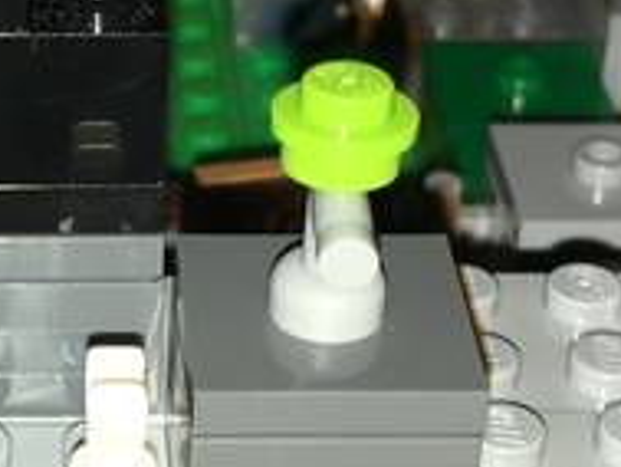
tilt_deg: -33.9
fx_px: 2477
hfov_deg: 14.1
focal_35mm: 138
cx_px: 7
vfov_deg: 10.7
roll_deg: +0.1
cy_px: 340
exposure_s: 1/90
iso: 25
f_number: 2.2
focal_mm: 4.15
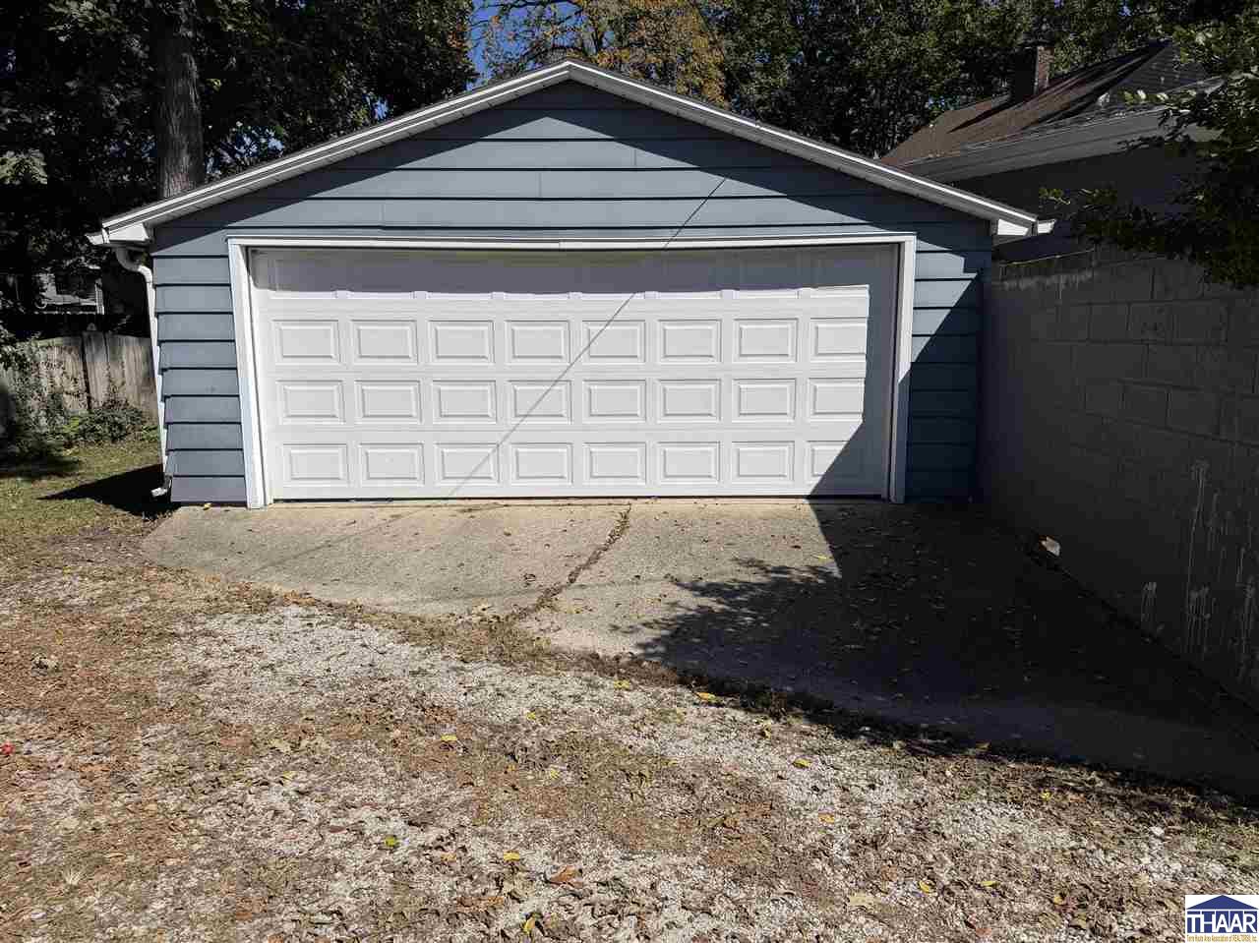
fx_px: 873
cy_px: 472
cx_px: 630
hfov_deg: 71.6
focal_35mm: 24
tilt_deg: -10.0
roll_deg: +0.6
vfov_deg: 56.8
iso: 80
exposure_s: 1/8130
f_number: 1.78
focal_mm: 6.76
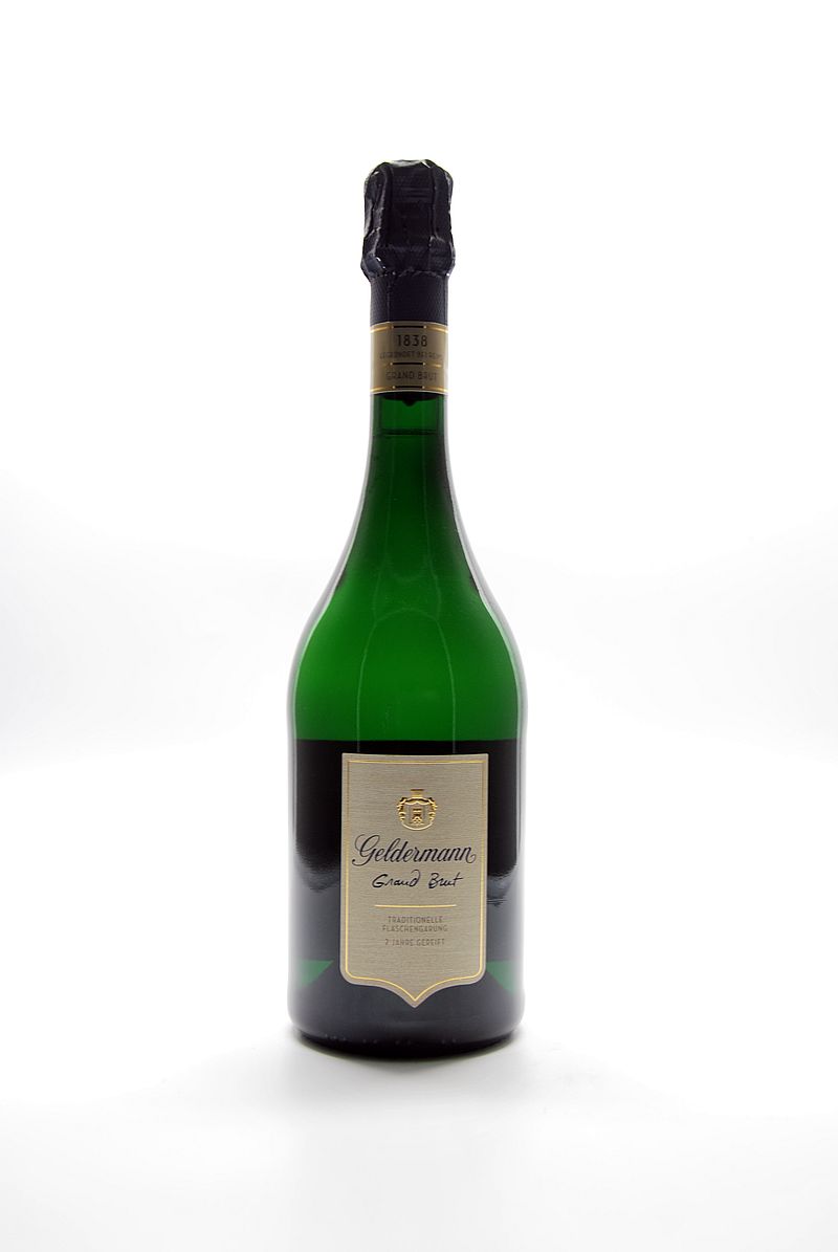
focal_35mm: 40
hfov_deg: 33.1
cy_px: 626
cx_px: 419
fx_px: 1410
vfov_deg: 47.9
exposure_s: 1/20
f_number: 5.6
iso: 100
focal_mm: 27
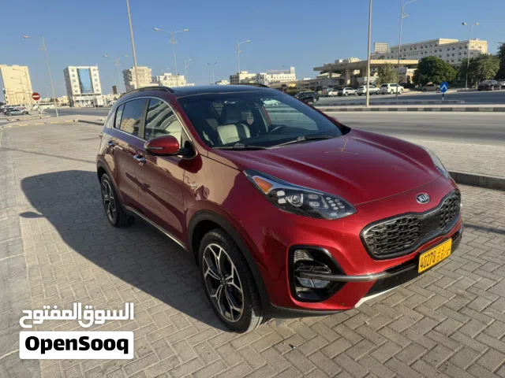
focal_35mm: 24
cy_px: 189
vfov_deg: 56.8
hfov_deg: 71.6
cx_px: 252
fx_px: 350
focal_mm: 6.76
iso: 80
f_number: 1.78
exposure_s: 1/2506
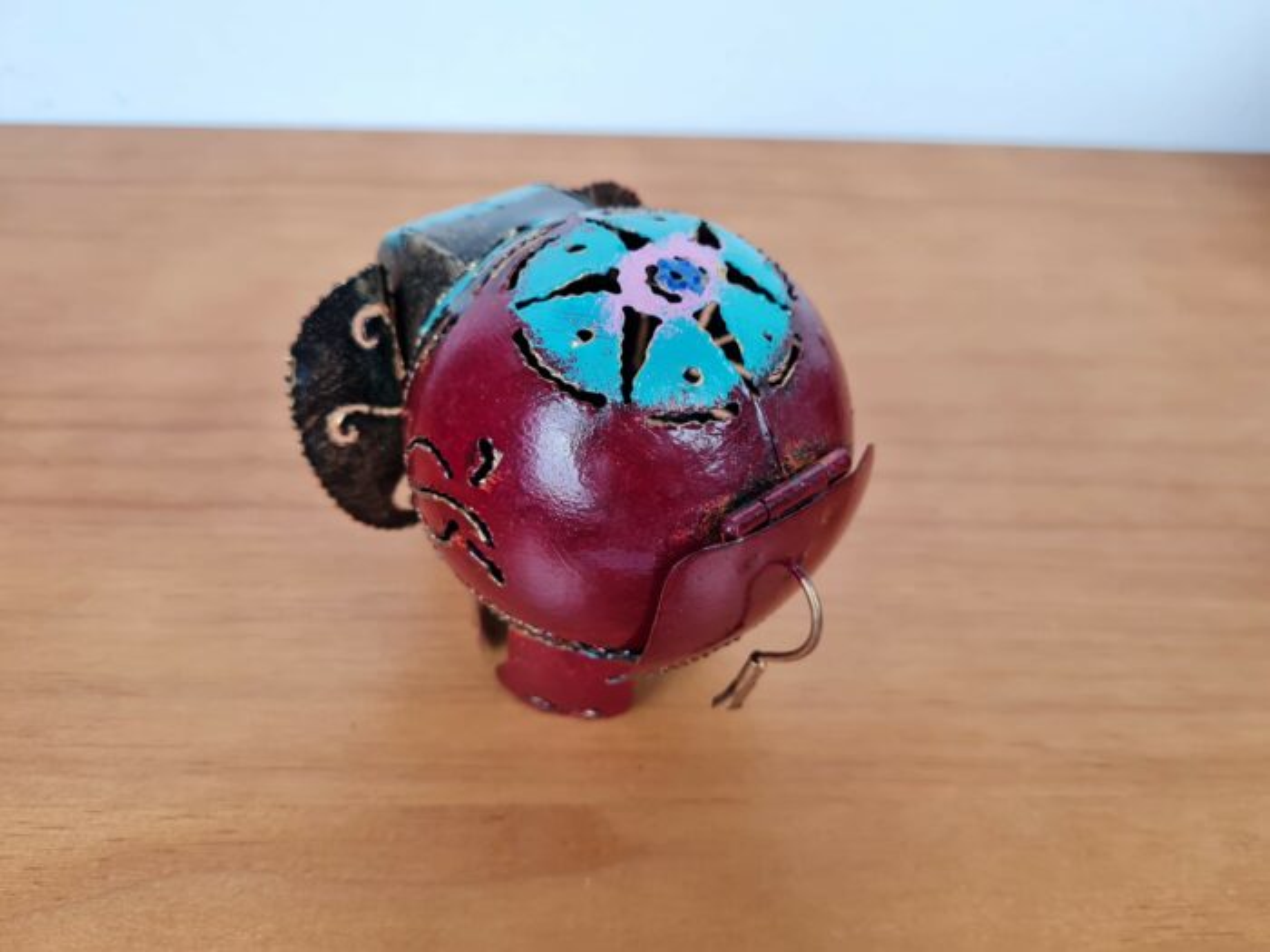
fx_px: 954
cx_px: 635
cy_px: 476
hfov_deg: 67.3
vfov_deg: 53.1
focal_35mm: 26
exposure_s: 1/120
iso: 125
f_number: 1.8
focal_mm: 5.4
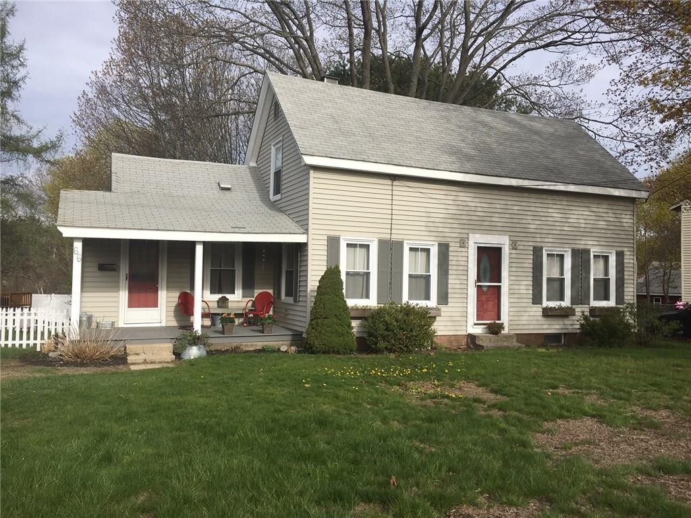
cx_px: 346
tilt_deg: +2.1
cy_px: 259
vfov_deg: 48.2
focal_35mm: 29
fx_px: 579
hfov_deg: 61.7
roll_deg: -1.7
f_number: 2.2
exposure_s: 1/1479
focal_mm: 4.15
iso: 25
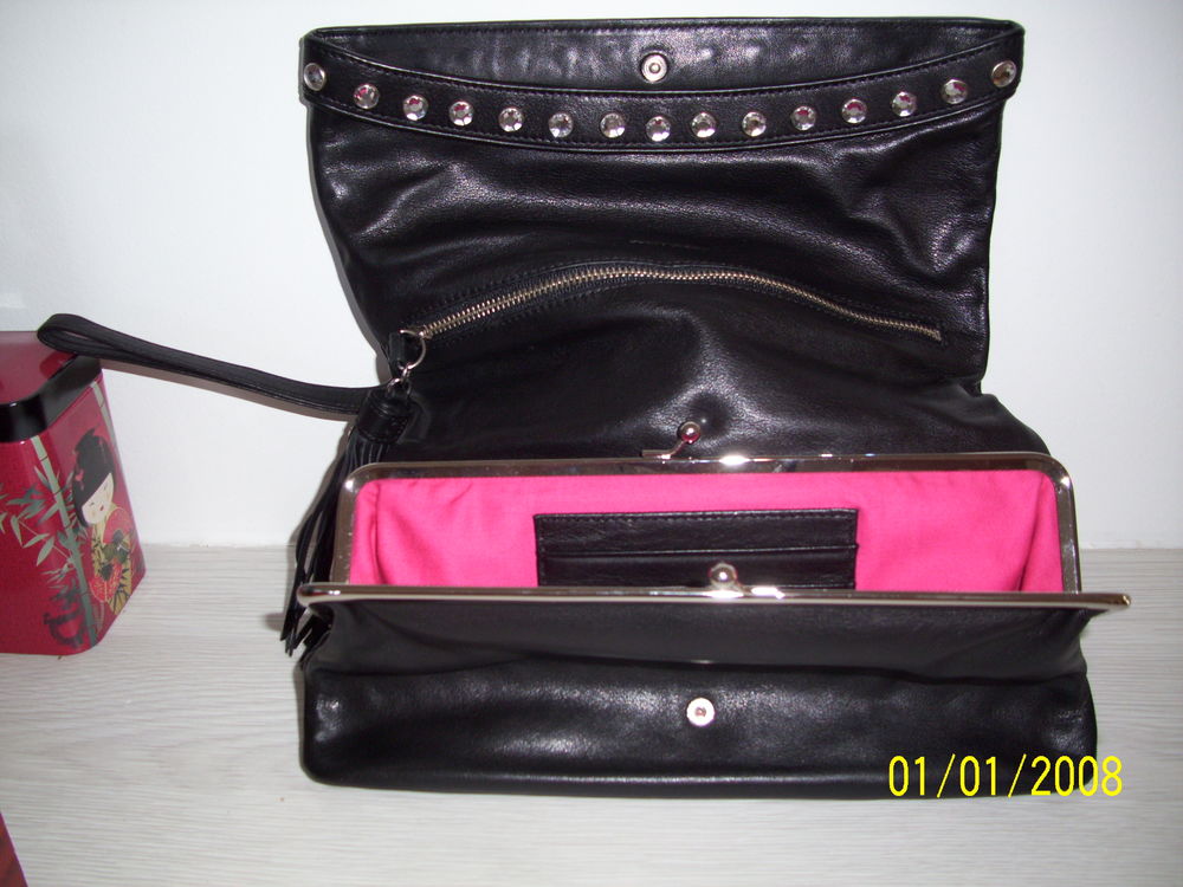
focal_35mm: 34
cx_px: 592
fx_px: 1162
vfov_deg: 41.8
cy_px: 444
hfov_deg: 54.0
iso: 80
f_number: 2.9
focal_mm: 5.7
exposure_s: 1/40
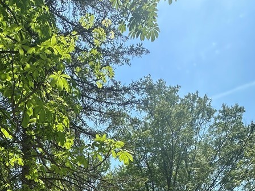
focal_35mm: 32
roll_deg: +0.3
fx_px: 236
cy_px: 269
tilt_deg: +1.5
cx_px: 95
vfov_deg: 30.4
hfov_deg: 56.1
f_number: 2.2
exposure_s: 1/774
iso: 50
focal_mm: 2.22
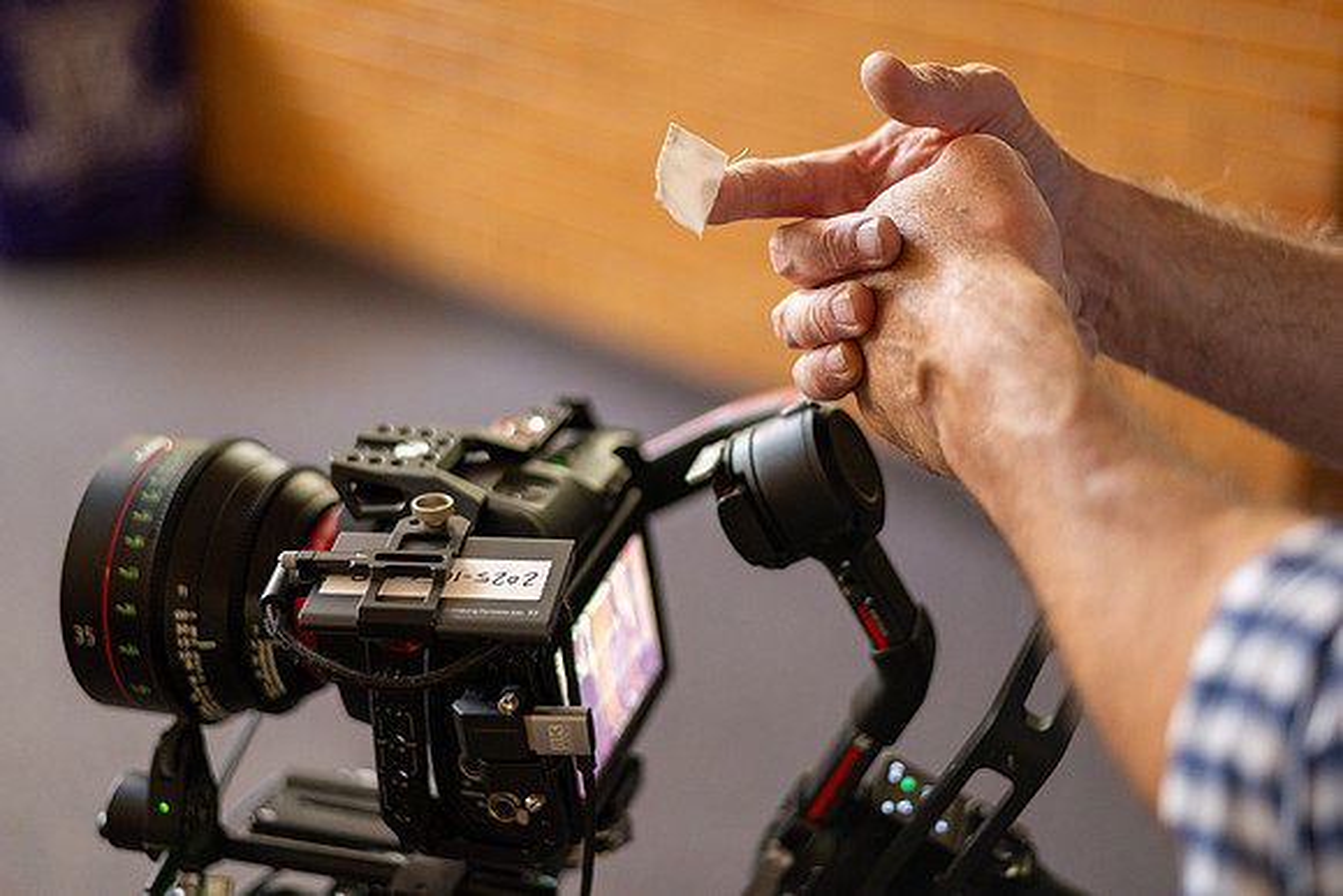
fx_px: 1866
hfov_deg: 39.6
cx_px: 672
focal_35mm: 50
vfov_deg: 27.0
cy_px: 448
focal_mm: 50
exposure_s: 1/200
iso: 1000
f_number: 1.8
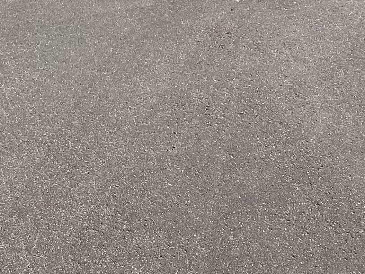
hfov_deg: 20.2
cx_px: 69
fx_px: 1012
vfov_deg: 14.7
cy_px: -83
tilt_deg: -18.3
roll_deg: +2.3
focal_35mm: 96
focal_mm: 3.3
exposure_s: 1/1274
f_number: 2.4
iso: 25
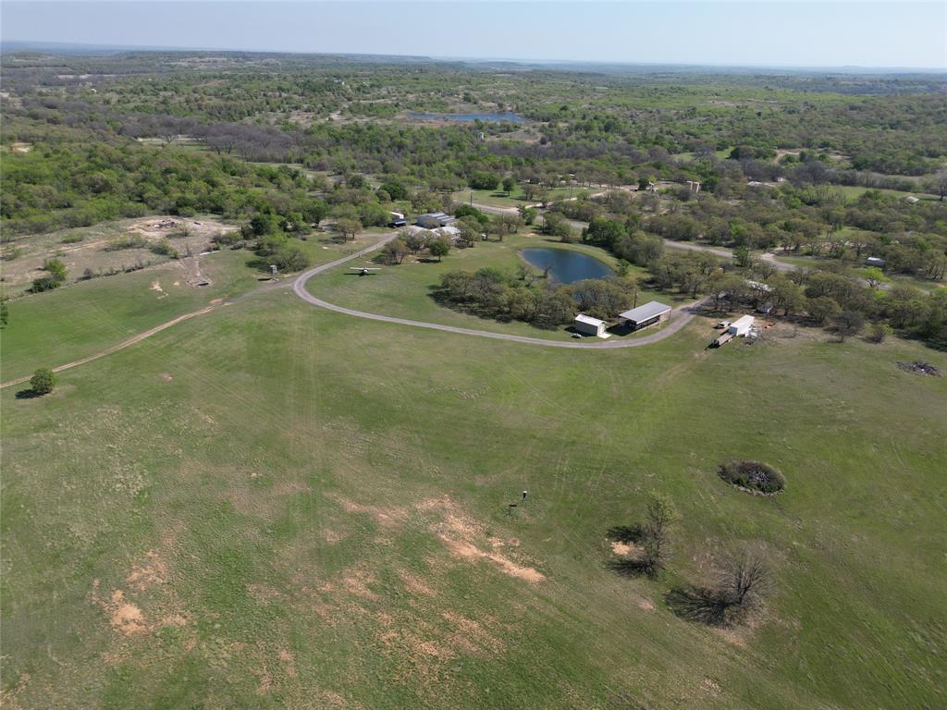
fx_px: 657
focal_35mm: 24
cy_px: 355
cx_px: 474
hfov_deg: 71.6
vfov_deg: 56.8
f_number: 1.7
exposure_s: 1/2500
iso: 100
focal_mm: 6.72
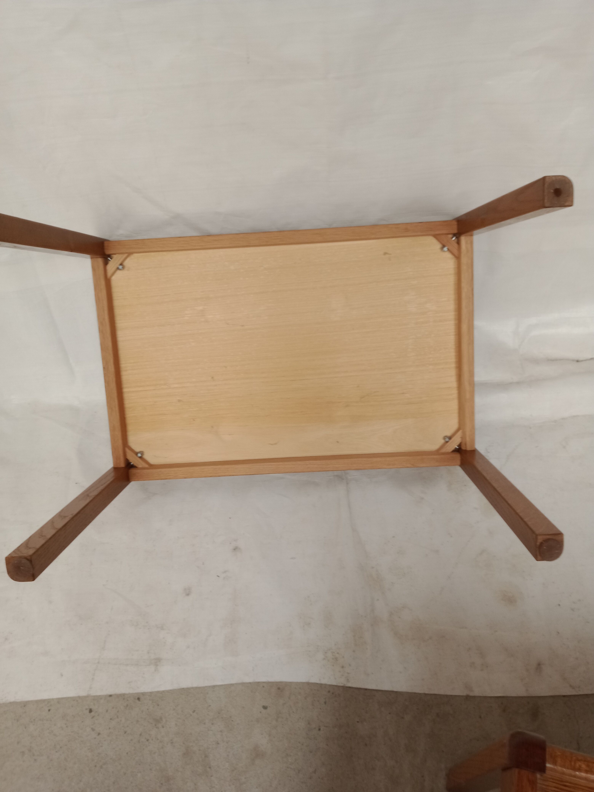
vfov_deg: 65.3
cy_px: 396
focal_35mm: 27
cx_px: 297
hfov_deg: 51.4
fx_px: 618
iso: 230
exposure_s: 1/33.3
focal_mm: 3.54
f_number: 2
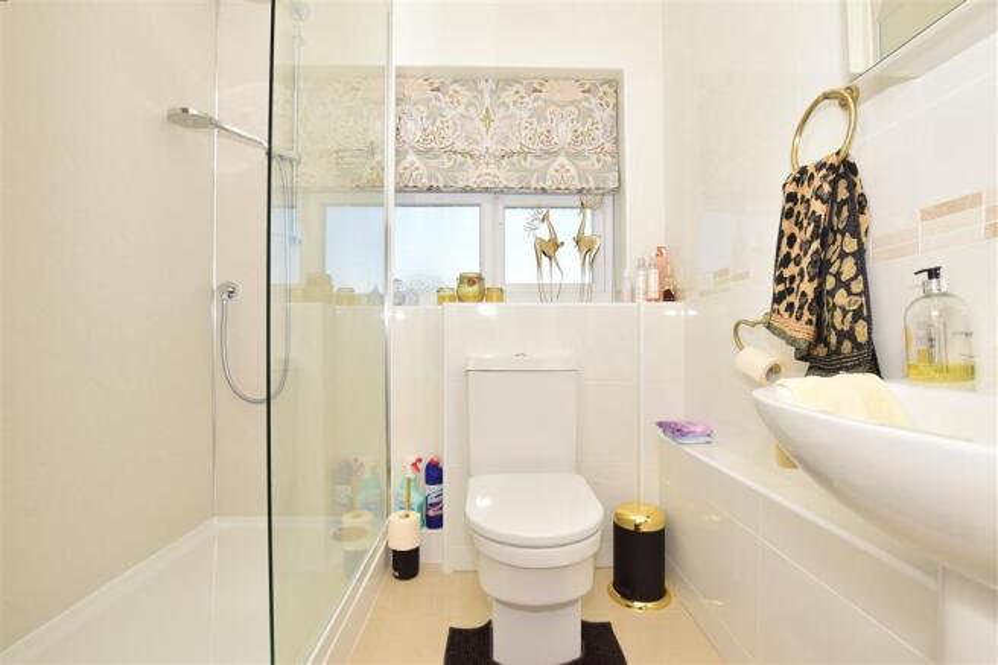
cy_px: 332
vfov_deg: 77.3
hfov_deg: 100.4
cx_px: 499
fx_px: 416
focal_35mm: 15
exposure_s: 1/125
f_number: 9
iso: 200
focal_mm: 10
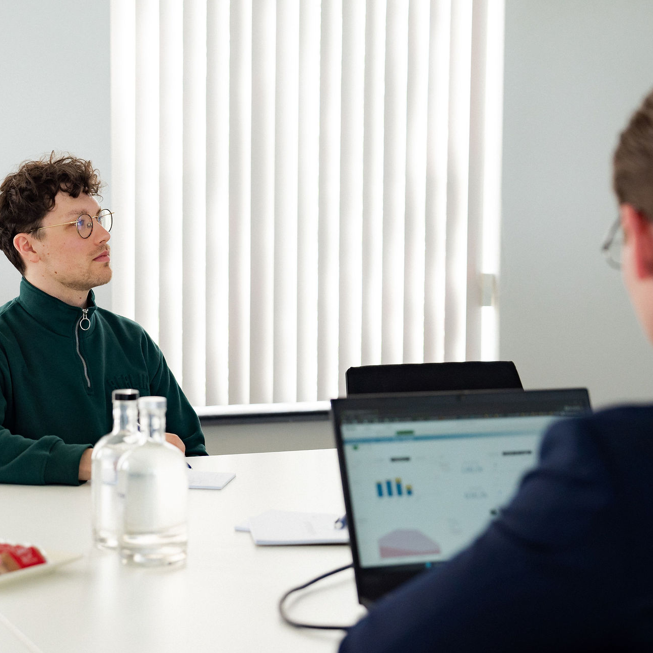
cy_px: 330
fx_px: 1515
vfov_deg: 24.3
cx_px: 208
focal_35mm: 71
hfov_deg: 24.2
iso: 1000
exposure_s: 1/500
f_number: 2.8
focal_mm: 50
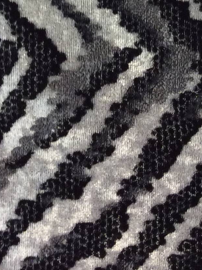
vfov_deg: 17.7
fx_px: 772
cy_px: -139
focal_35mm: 99
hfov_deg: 14.9
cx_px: 137
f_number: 2.4
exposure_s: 1/24
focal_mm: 3.3
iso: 80
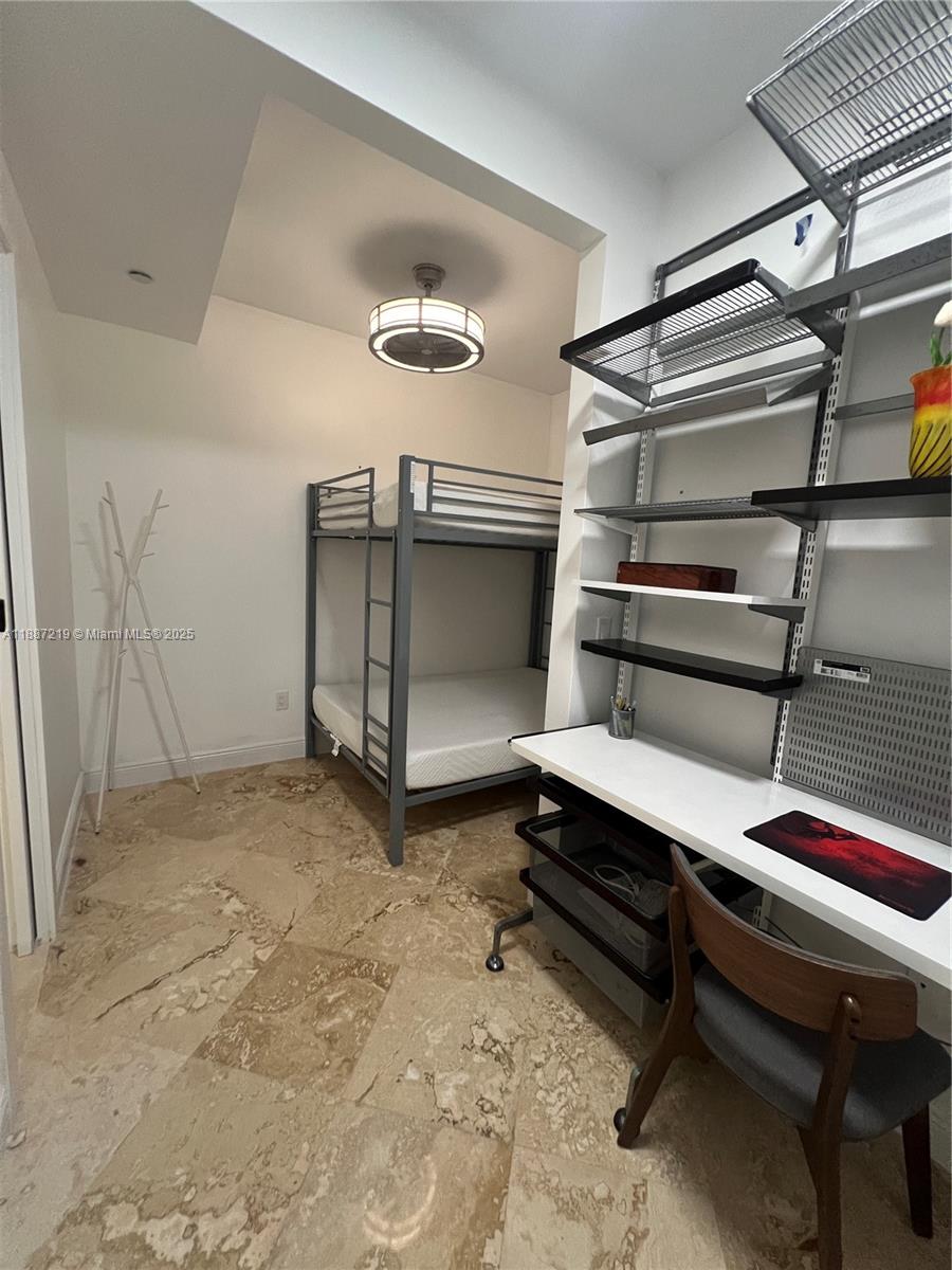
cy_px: 635
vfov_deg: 106.2
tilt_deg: -7.9
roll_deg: -3.1
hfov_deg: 89.9
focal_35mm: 13
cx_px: 476
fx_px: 477
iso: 500
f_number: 1.8
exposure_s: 1/60
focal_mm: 1.57
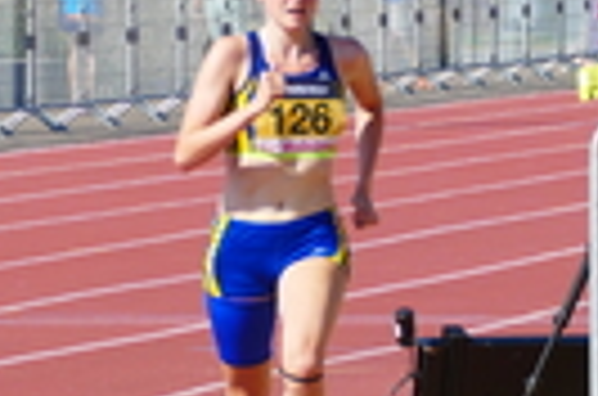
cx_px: 373
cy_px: 225
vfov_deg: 1.9
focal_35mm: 712
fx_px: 11799
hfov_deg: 2.9
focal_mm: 63.88
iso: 125
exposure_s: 1/800
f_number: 4
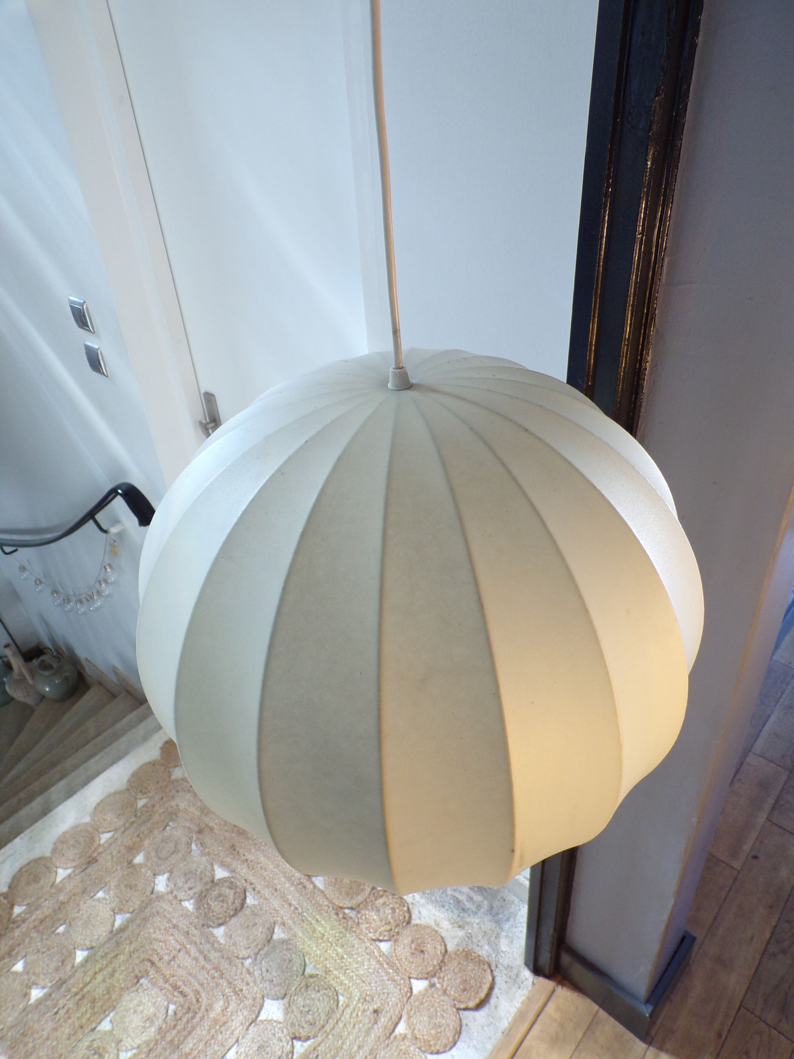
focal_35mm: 24
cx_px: 397
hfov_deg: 56.8
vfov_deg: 71.6
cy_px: 530
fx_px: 734
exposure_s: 1/34
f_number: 3
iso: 196
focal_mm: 4.3
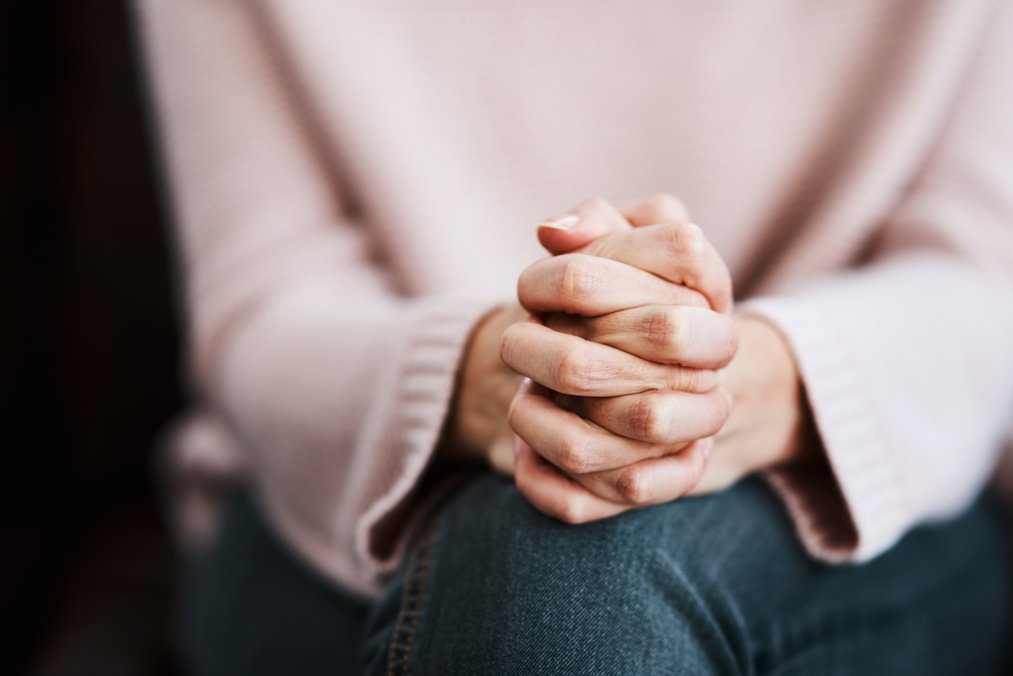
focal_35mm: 85
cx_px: 506
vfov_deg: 16.1
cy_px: 338
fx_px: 2392
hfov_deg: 23.9
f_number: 2
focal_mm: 85
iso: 200
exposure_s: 1/160
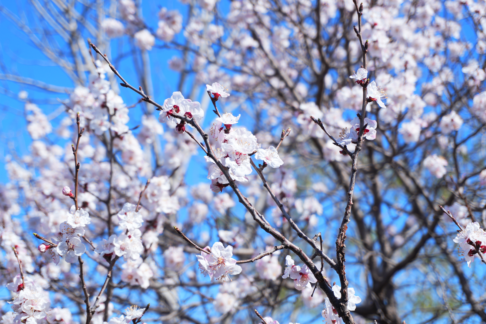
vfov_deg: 18.2
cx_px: 243
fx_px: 1012
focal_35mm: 75
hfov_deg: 27.0
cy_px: 162
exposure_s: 1/500
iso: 100
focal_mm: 50
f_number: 5.6
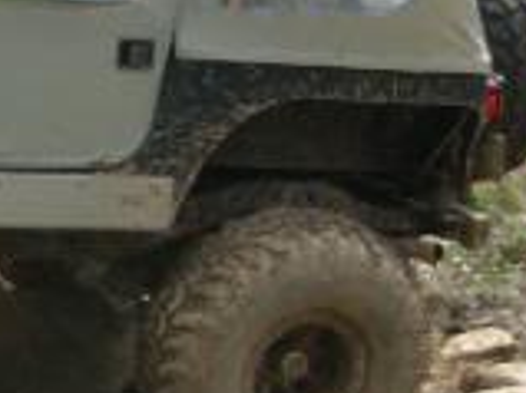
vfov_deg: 9.7
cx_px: -328
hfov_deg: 12.1
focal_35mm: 153
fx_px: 2323
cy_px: 69
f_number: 2.9
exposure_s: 1/296
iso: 50
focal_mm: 6.3
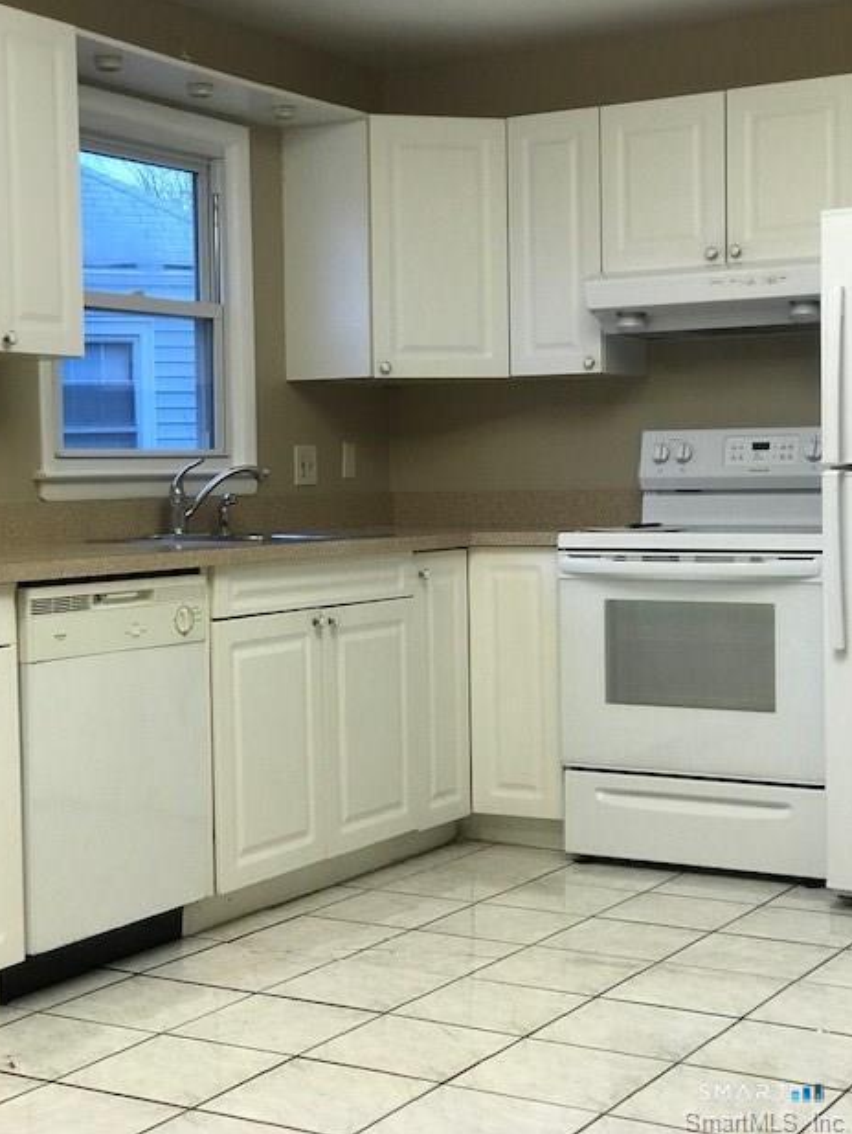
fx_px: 1935
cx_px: 419
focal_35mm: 59
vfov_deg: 32.7
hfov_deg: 24.8
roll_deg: +0.2
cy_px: 550
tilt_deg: -2.2
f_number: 2.8
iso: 200
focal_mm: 6.6
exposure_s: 1/60
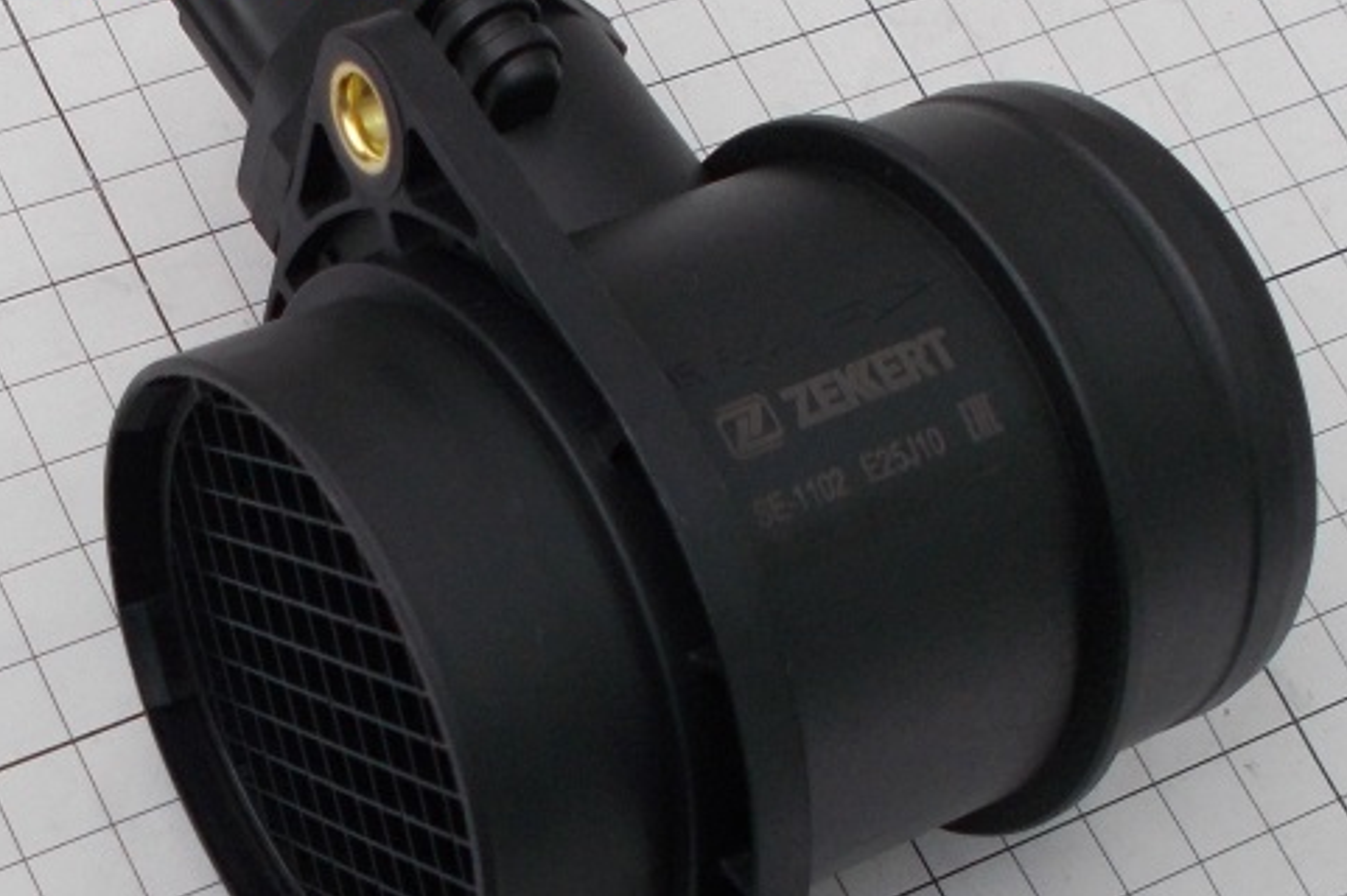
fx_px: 1346
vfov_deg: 36.7
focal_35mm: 36
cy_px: 543
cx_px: 658
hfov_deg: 53.2
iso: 80
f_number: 3.2
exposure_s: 1/100
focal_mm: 4.6
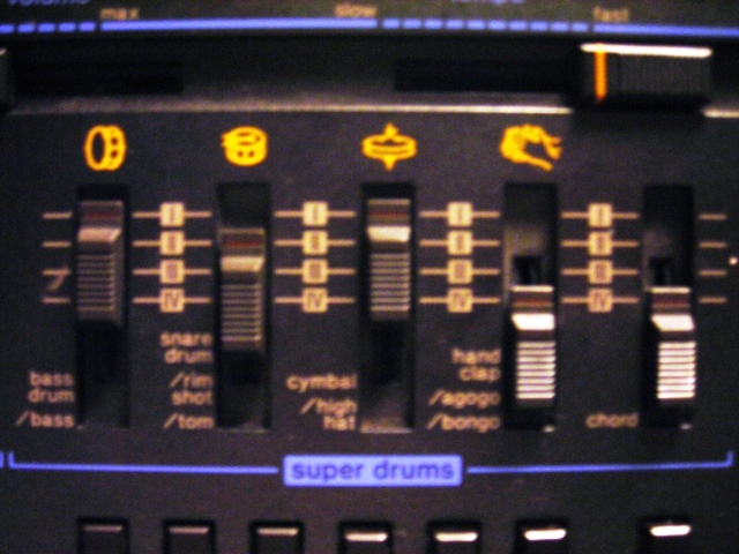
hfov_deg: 45.8
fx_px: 875
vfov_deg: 35.1
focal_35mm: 41
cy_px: 277
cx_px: 370
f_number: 3.3
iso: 146
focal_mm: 6.8
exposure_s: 1/5.9
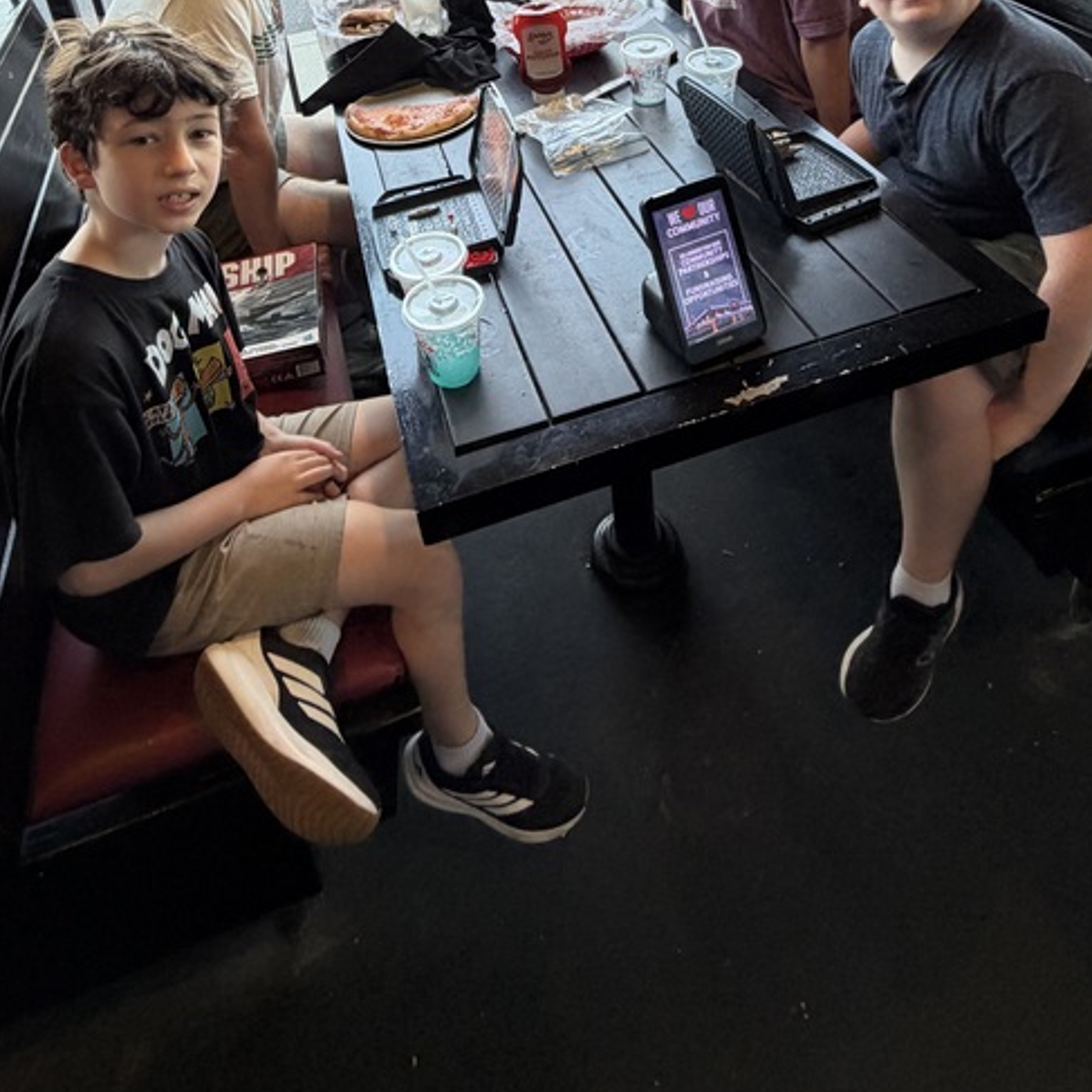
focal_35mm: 26
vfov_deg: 51.3
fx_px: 928
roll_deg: +5.5
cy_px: 47
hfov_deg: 60.9
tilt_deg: -24.5
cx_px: 529
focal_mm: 2.22
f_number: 2.2
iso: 125
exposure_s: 1/121
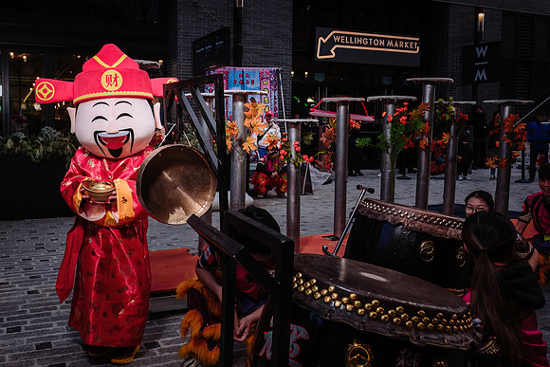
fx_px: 490
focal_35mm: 32
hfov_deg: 58.0
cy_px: 163
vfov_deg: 41.0
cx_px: 212
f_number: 3.6
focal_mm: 17.6
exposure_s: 1/160
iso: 160
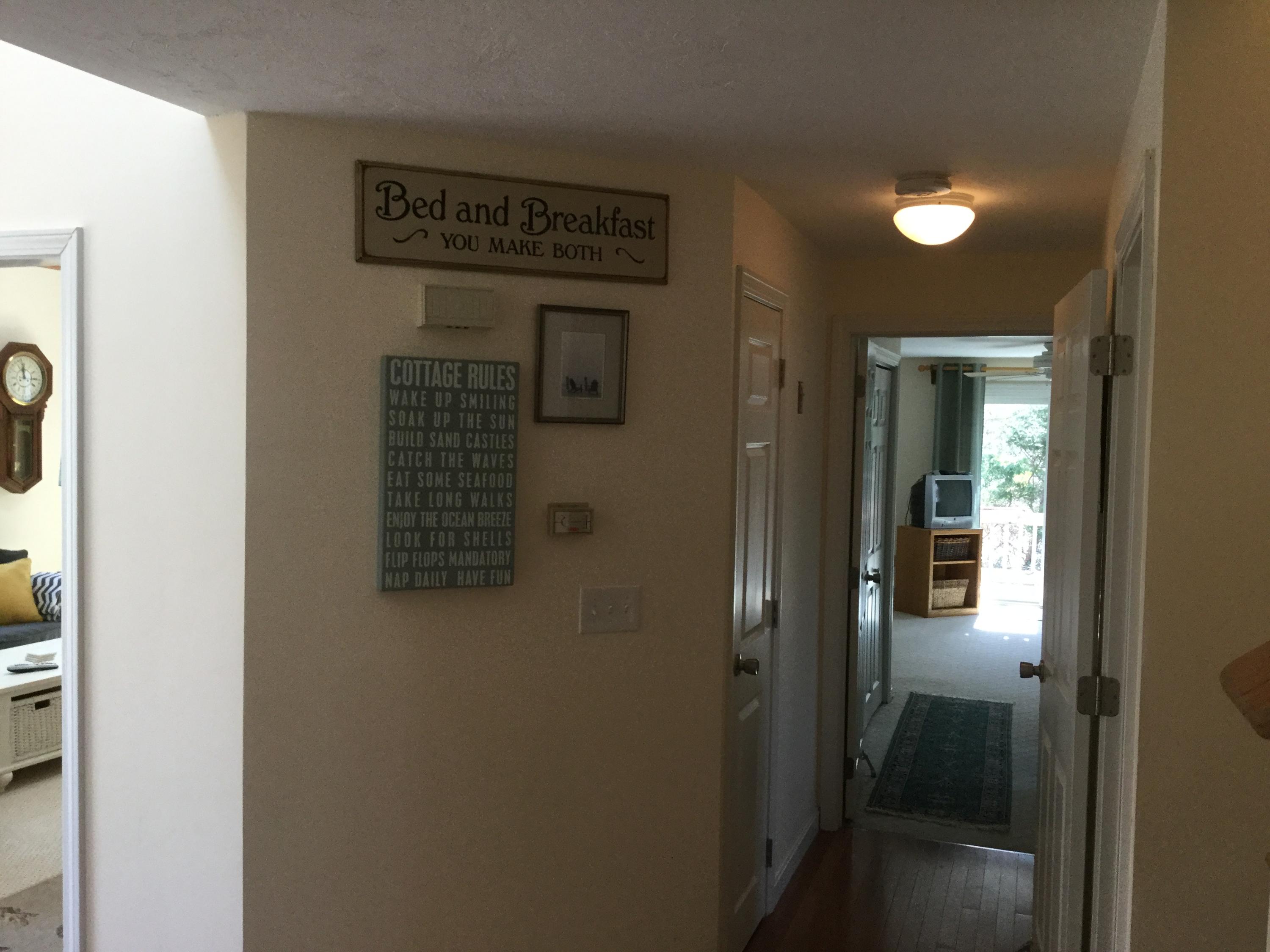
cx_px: 635
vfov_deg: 45.4
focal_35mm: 31
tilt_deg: -1.9
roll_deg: -1.0
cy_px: 476
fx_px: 1137
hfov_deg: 58.4
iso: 40
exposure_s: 1/30
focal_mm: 3.3
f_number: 2.4
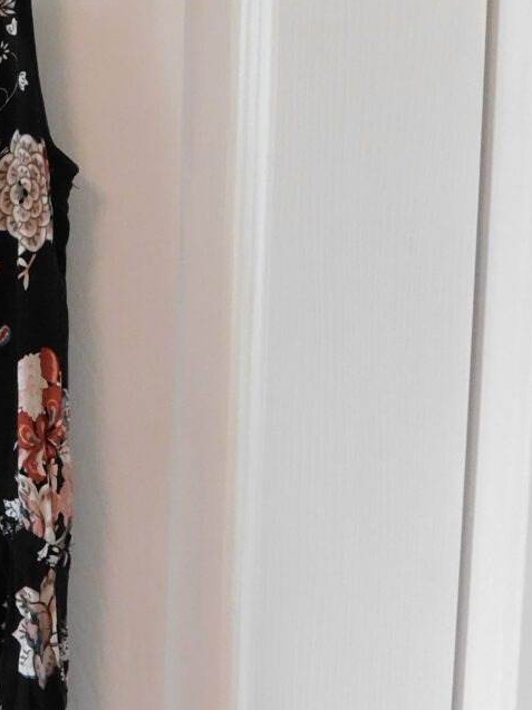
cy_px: 417
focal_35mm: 74
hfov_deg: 18.8
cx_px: -113
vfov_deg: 26.3
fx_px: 1518
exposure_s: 1/13
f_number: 3
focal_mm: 4
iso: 400
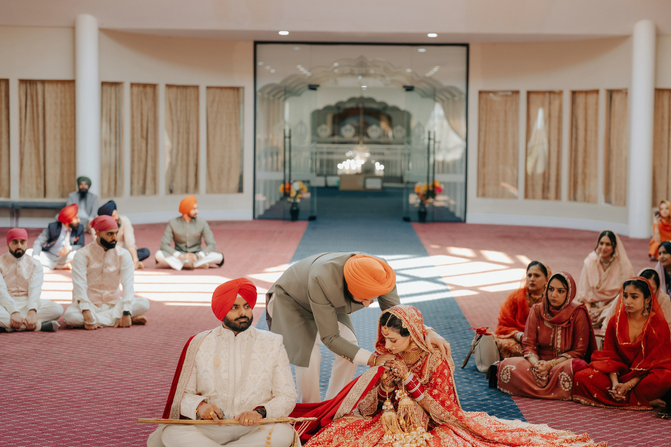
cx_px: 384
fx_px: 1212
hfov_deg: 30.9
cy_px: 207
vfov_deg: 20.9
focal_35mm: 65
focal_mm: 50
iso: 640
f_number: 2
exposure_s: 1/200
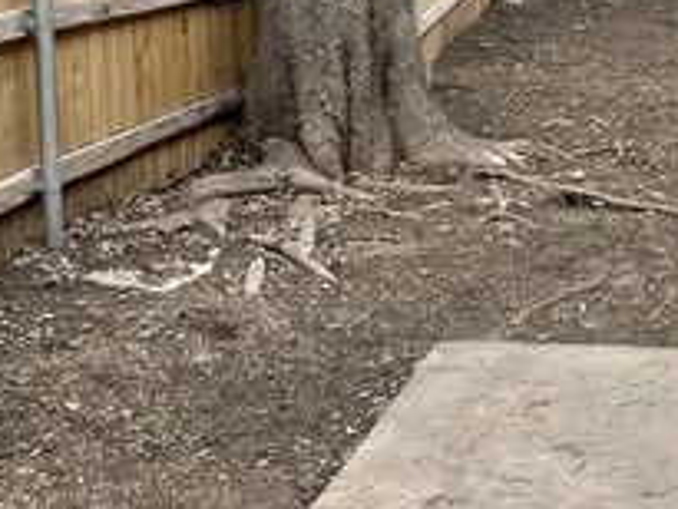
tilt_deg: -5.9
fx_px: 1587
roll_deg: -0.5
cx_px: 718
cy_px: 36
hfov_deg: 22.9
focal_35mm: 81
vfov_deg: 17.9
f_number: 1.6
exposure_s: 1/164
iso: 50
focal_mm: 5.1
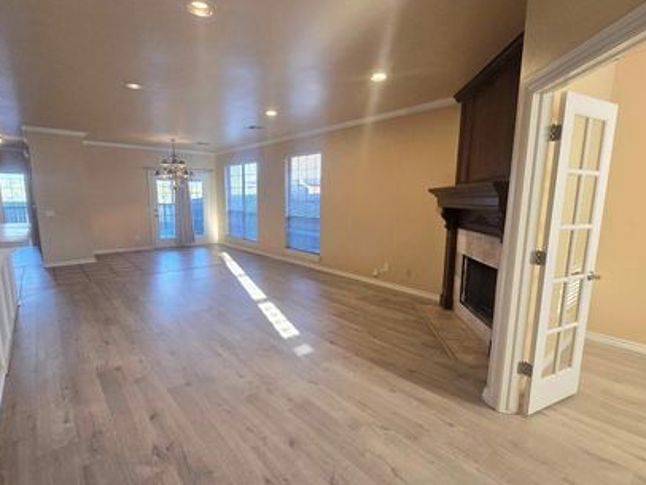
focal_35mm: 16
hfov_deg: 94.4
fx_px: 299
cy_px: 249
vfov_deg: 78.1
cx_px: 310
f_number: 2.2
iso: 100
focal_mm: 2.2
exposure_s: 1/60
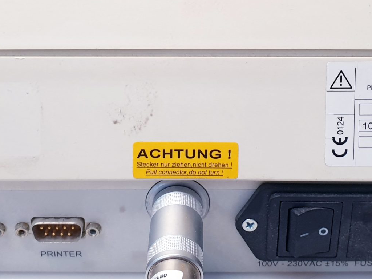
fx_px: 699
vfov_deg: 22.2
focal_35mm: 65
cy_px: 49
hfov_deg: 29.8
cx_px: 190
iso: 80
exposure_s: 1/50
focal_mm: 4.3
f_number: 2.4
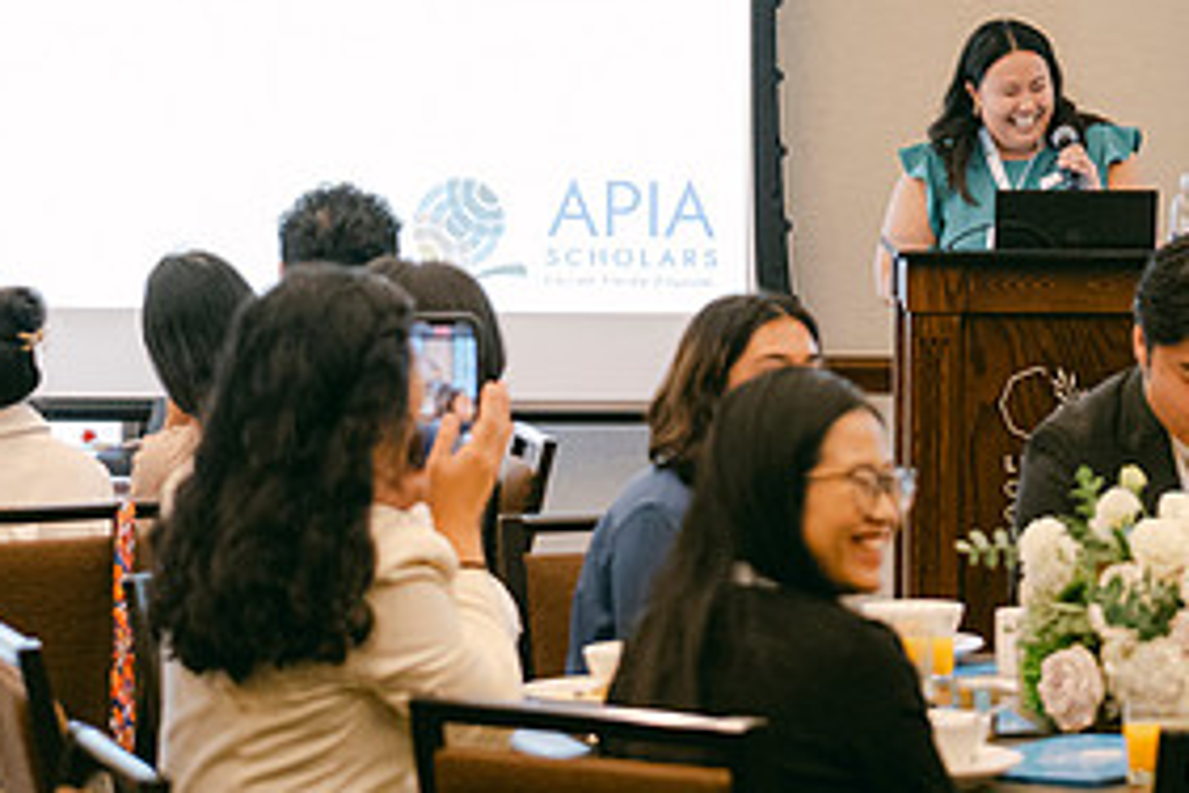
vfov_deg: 8.8
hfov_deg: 13.2
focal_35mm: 156
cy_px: 65
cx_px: 624
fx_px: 5152
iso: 2500
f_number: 2.8
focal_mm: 50
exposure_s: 1/125
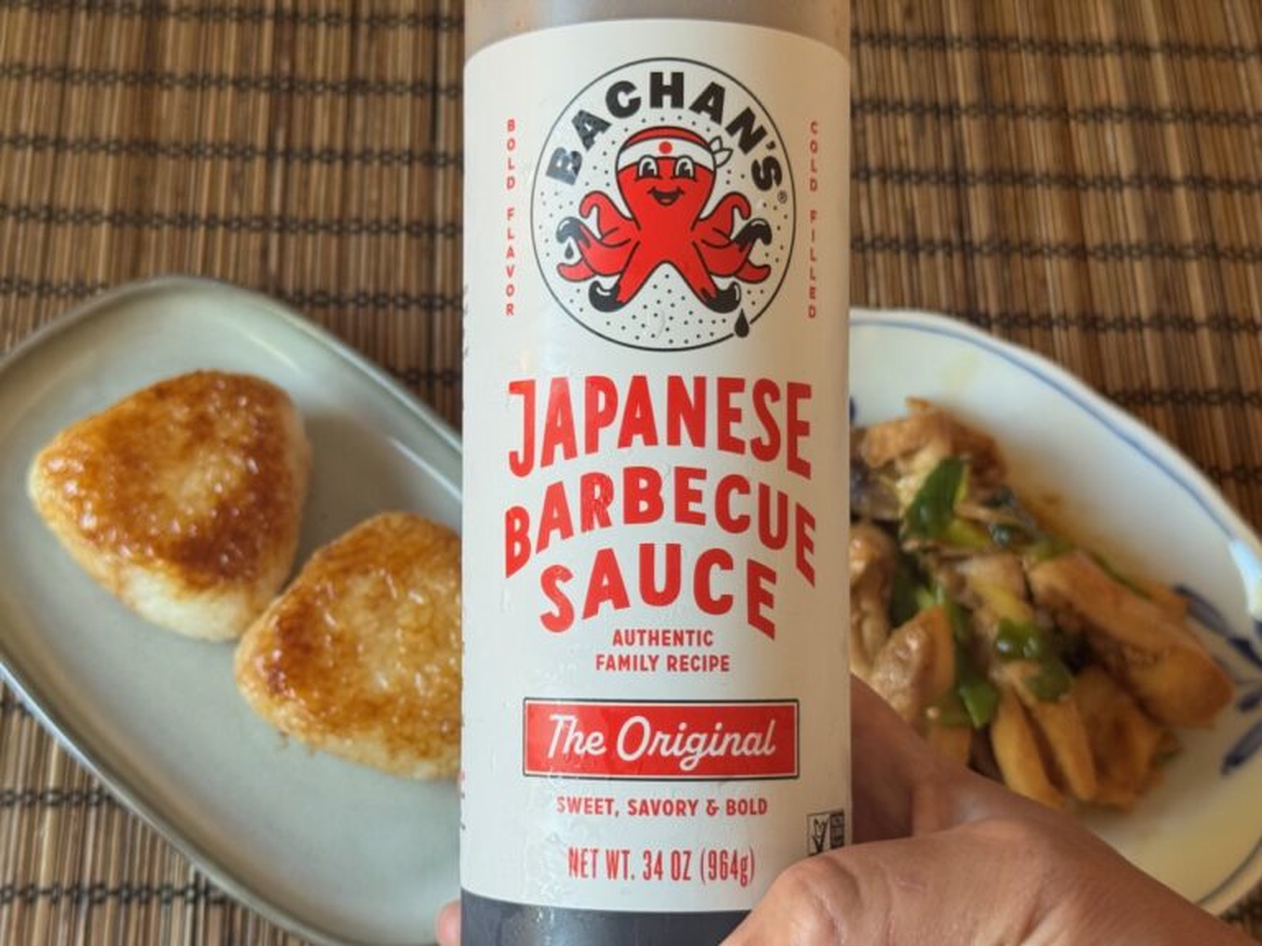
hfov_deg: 39.7
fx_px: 1750
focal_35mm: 48
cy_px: 473
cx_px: 631
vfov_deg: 30.3
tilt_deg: -66.4
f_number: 1.78
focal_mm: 6.76
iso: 125
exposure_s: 1/60
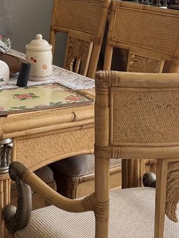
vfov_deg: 21.1
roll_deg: -1.1
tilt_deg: -10.4
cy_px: 50
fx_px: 634
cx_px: 94
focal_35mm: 92
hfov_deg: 16.1
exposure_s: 1/171
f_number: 1.78
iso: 80
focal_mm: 6.76
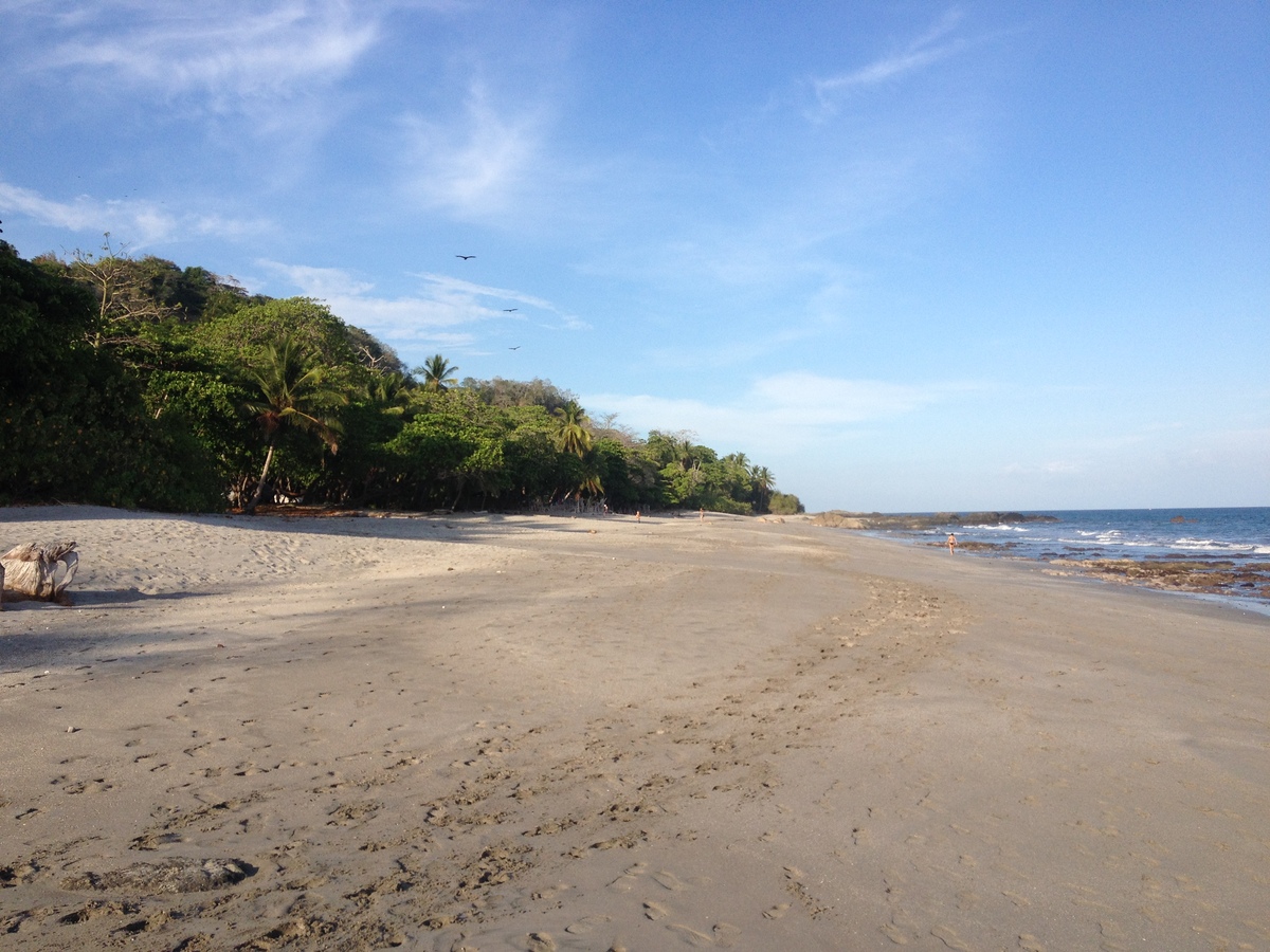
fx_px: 1284
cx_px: 635
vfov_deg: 40.7
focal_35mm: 35
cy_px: 476
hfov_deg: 52.6
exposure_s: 1/1623
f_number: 2.4
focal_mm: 4.28
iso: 50
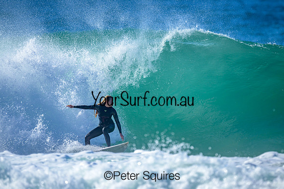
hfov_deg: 2.5
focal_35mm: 811
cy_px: 94
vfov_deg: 1.7
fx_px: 6396
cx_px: 142
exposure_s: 1/2000
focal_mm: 800
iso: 250
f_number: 6.3
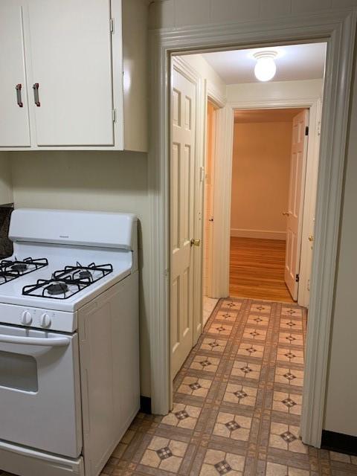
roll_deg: +0.0
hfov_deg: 53.1
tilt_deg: -9.6
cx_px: 178
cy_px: 238
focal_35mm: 26
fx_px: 358
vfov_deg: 67.3
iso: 200
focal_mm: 4.25
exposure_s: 1/60
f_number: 1.8
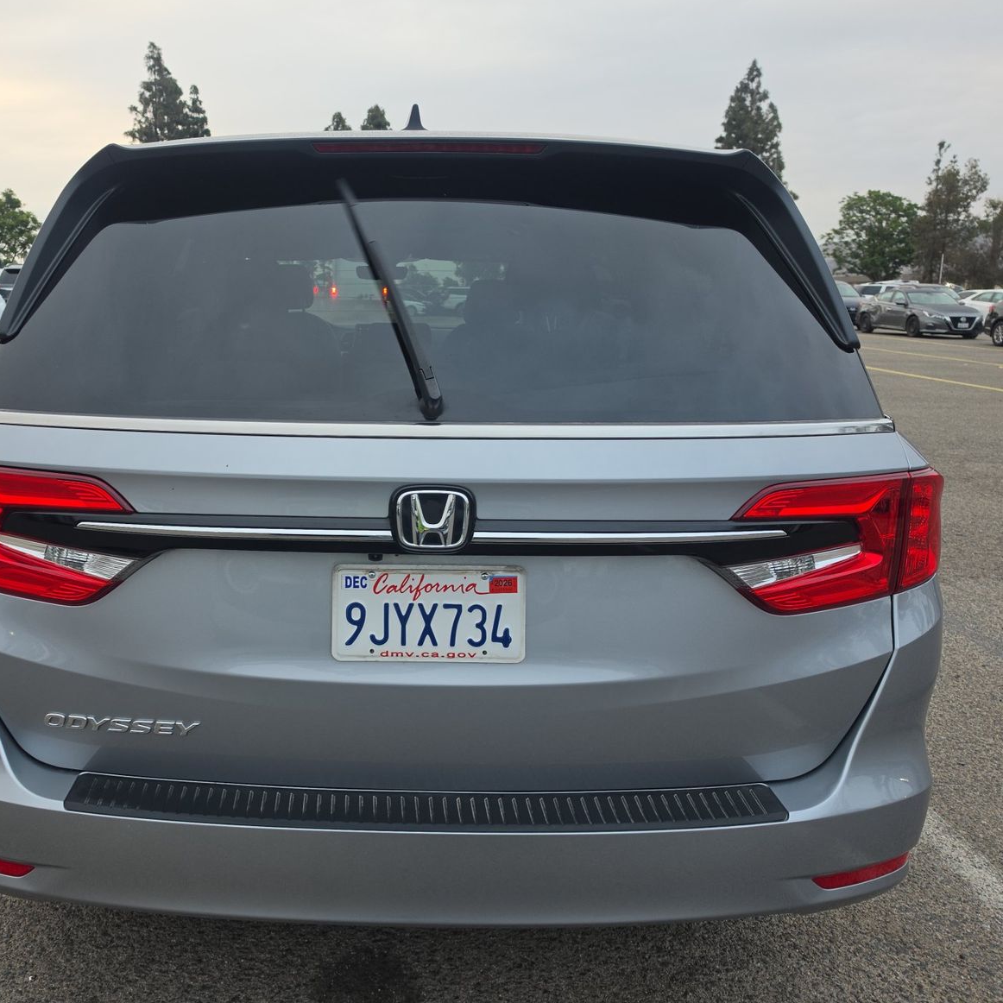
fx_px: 918
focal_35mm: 28
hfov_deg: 56.4
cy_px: 499
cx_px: 355
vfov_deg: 57.3
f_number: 1.4
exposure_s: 1/119
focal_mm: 6.5
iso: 20
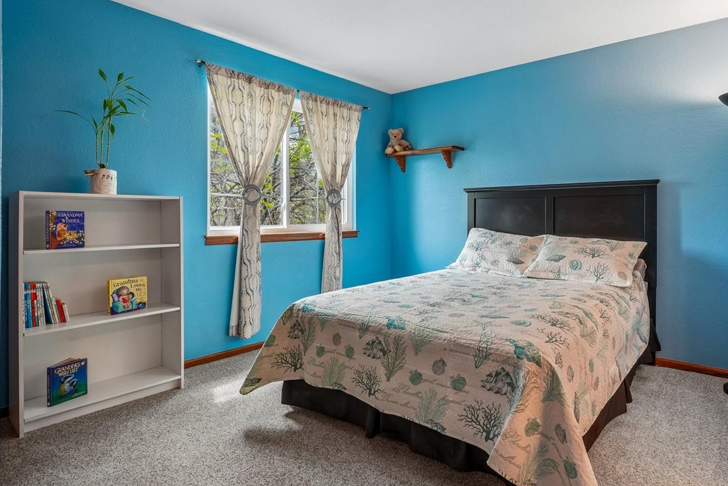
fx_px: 396
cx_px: 423
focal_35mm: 20
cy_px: 220
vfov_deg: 62.8
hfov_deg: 84.5
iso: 500
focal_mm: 11
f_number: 8
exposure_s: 1/20
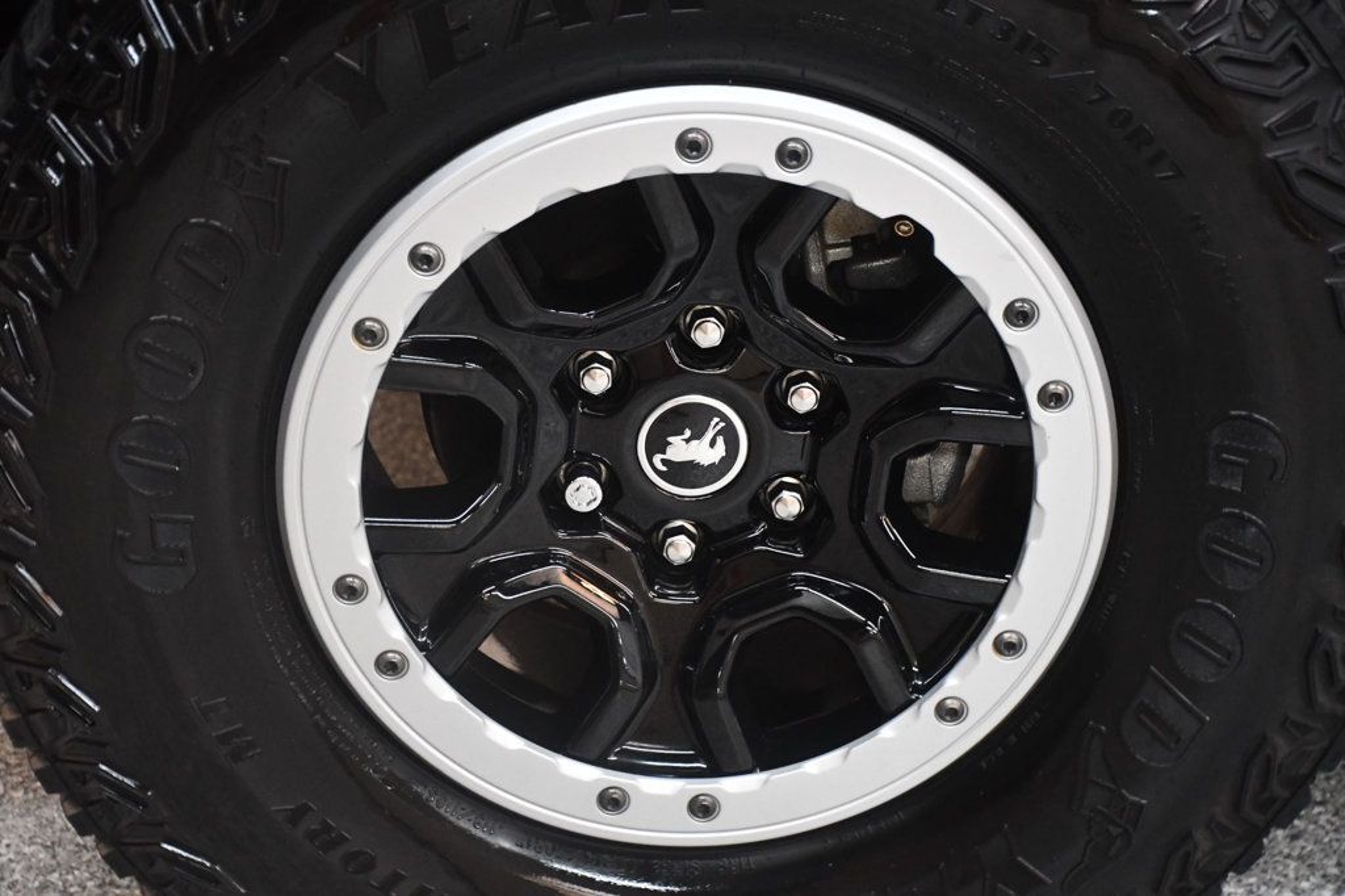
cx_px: 672
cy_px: 448
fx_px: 2913
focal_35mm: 78
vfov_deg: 17.5
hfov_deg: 26.0
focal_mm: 52
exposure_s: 1/60
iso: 3600
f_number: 4.8
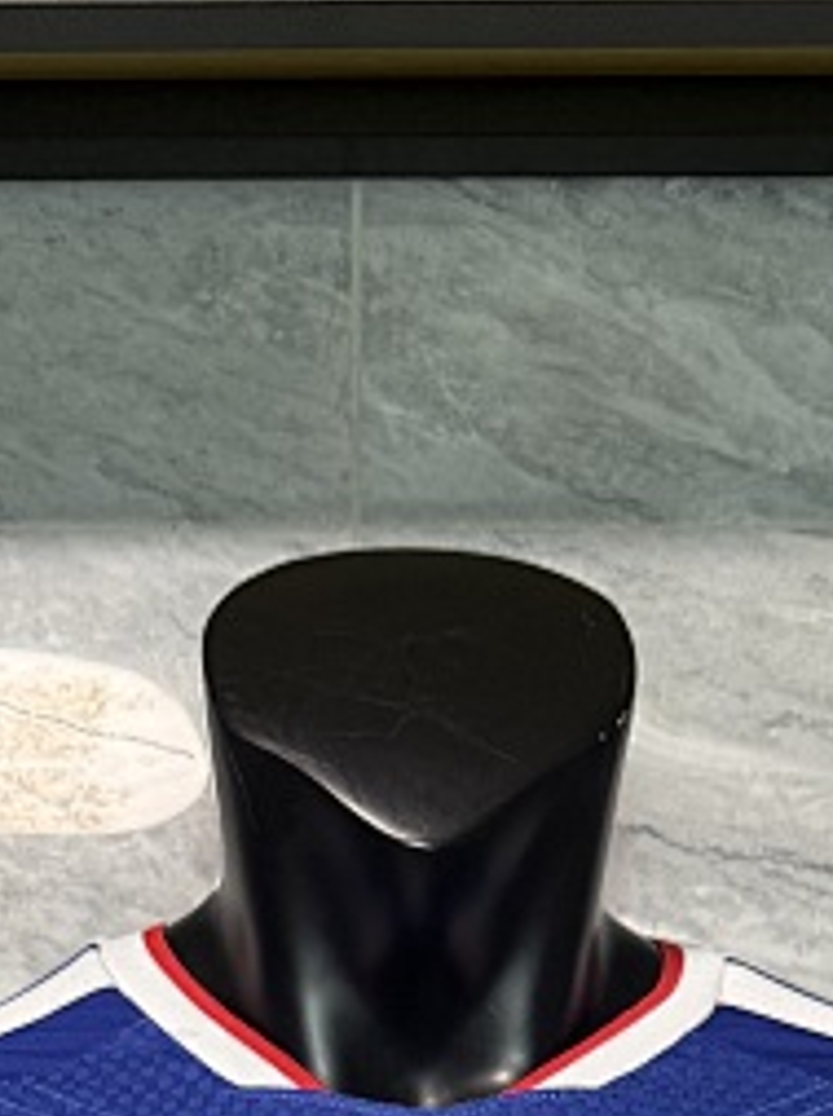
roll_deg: -0.3
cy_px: 1760
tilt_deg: +0.0
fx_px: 2445
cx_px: 366
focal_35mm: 76
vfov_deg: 21.0
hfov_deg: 19.3
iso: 200
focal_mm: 6.76
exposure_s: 1/50
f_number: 1.78
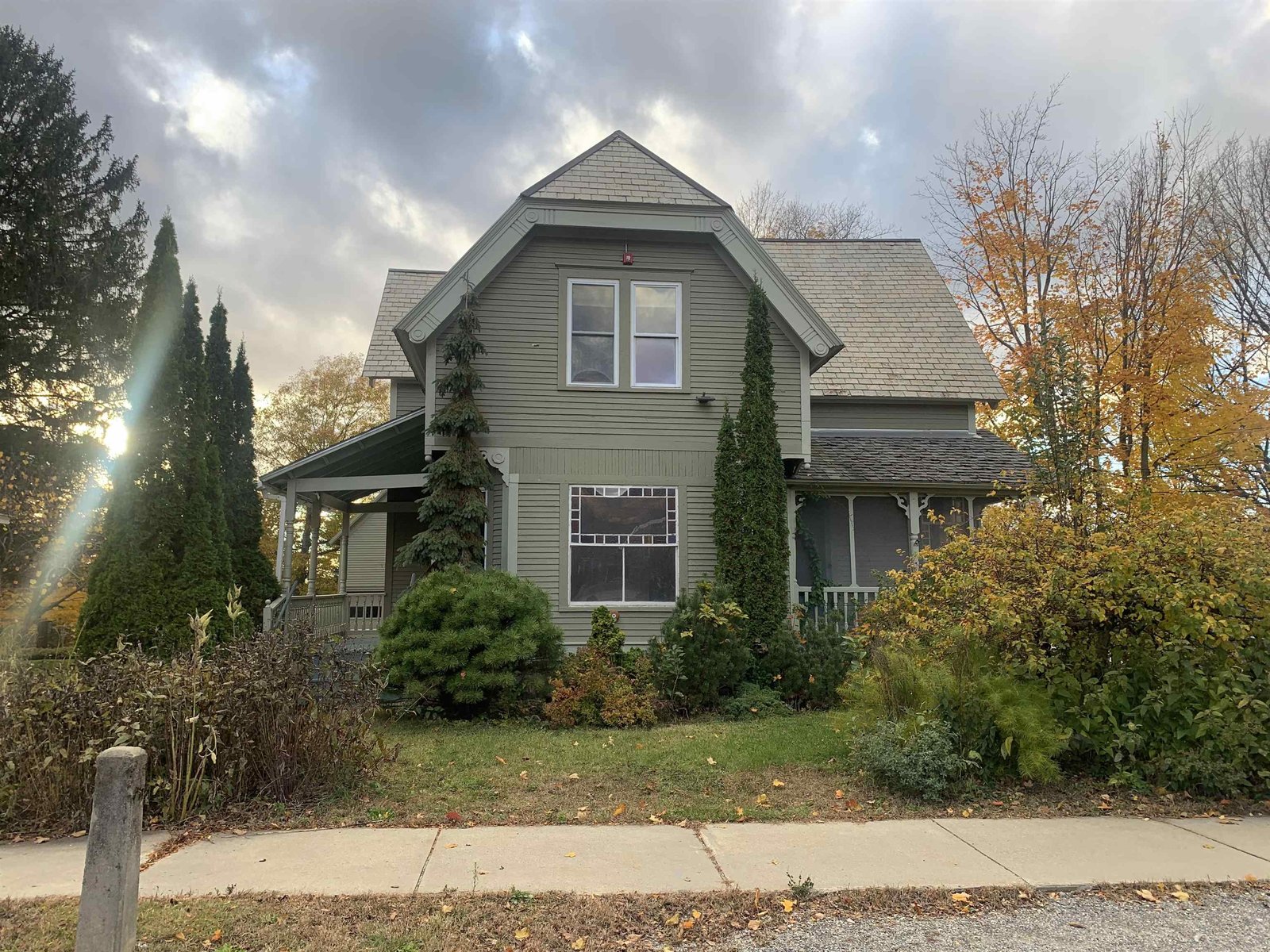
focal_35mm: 26
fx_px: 954
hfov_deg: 67.3
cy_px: 476
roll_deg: +1.0
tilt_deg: +6.9
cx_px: 635
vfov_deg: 53.1
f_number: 1.8
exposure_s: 1/205
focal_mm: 4.25
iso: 25
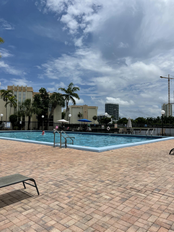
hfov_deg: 54.9
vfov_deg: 69.4
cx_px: 87
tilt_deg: +2.9
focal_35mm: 25
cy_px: 116
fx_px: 168
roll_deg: +0.8
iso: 32
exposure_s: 1/10000
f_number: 1.6
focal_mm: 5.1
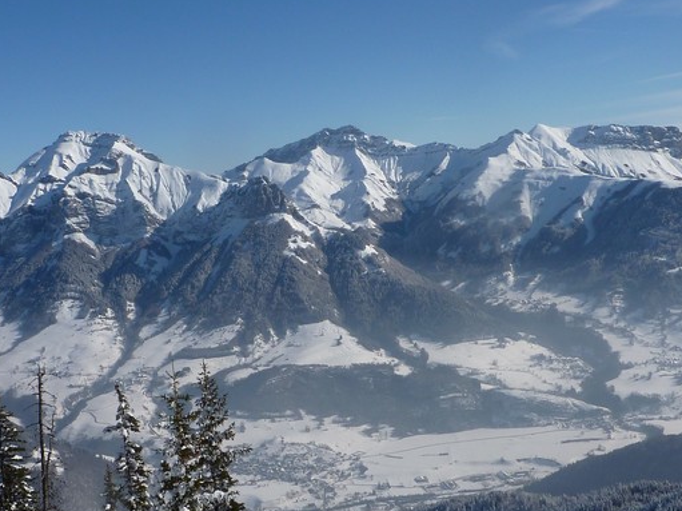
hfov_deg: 40.4
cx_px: 295
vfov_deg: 30.6
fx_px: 926
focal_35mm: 47
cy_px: 348
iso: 80
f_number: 5.6
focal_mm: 4.4
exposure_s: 1/640
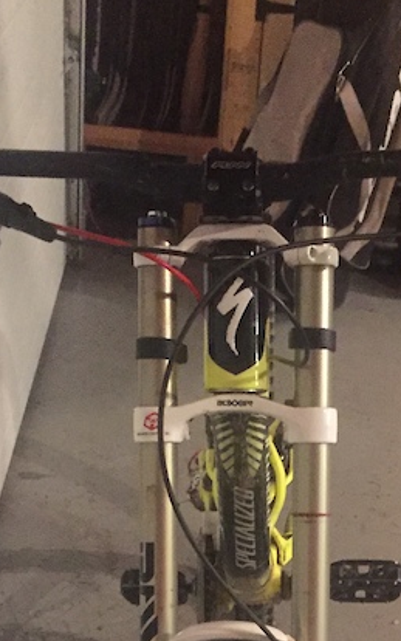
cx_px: 262
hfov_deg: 17.1
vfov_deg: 25.7
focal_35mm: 76
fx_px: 1328
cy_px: 653
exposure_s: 1/15
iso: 400
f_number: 2.2
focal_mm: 4.15
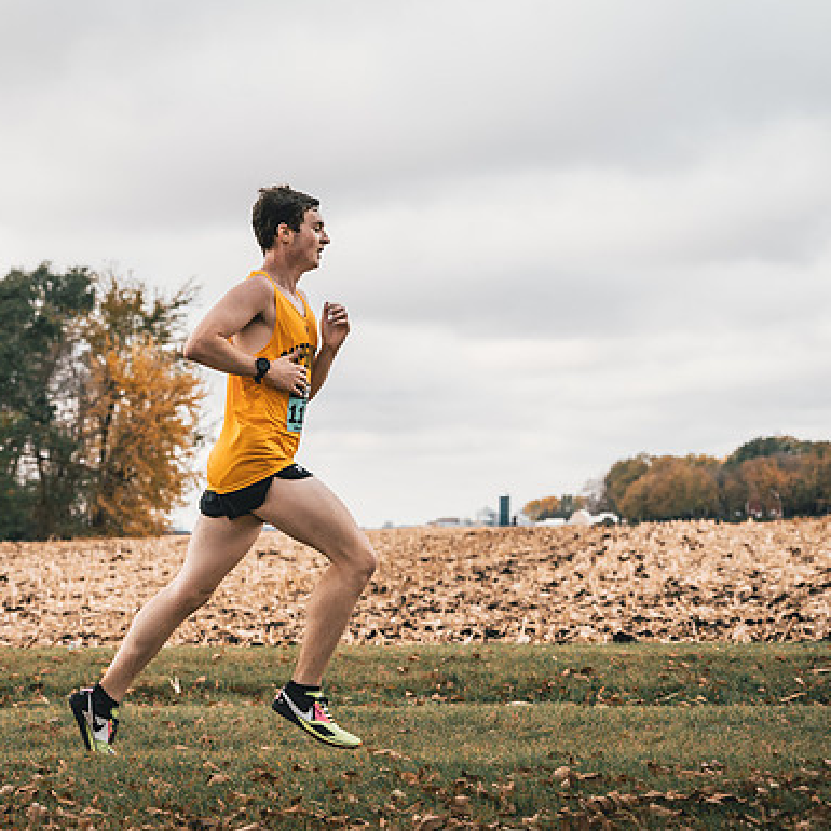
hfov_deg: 15.3
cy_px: 416
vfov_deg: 15.3
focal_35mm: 114
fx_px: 3096
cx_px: 352
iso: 400
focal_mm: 89
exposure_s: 1/1000
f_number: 6.3
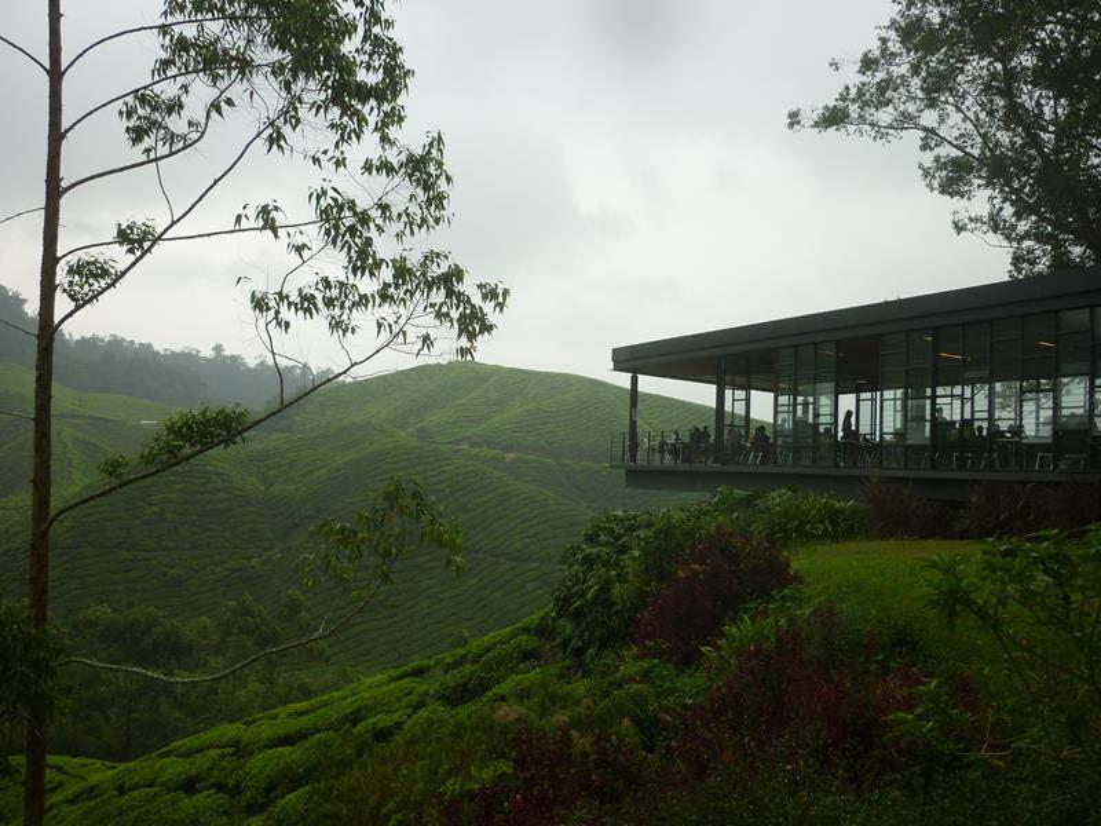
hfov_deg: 55.4
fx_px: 1050
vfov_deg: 42.9
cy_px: 413
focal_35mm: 33
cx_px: 550
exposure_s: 1/160
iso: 80
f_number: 2.8
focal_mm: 5.5
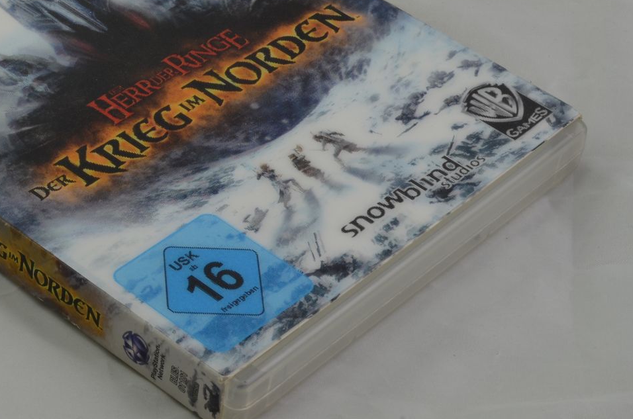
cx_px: 111
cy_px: 141
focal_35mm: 113
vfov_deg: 12.1
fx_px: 1983
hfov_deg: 18.0
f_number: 20
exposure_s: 1/3
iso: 100
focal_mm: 40
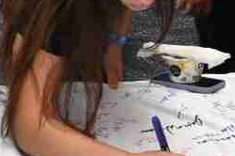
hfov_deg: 10.0
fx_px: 1340
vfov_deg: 6.7
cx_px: 126
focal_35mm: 205
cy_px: 103
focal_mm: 21
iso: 400
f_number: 4
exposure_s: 1/160
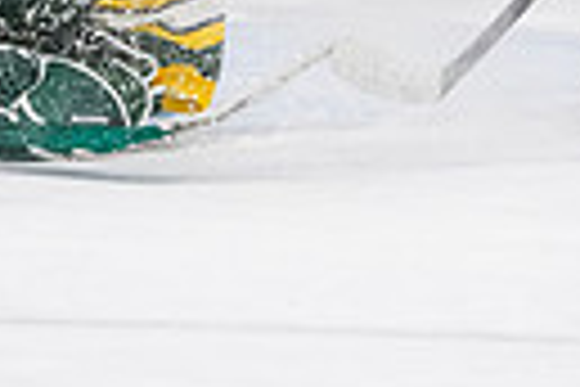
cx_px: 44
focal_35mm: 686
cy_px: -343
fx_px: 11051
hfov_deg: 3.0
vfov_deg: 2.0
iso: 2500
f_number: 3.2
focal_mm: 135
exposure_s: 1/640
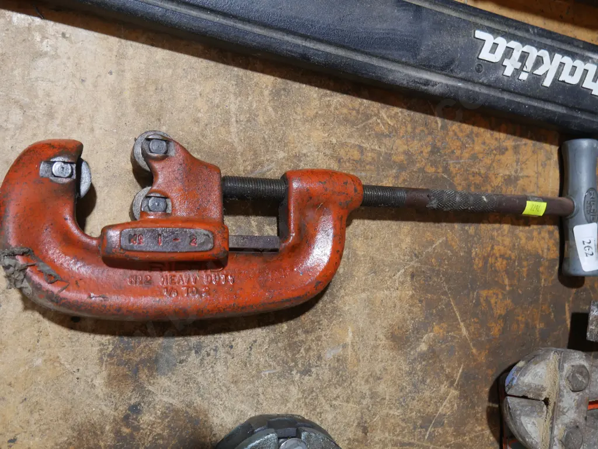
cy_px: 224
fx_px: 553
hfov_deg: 56.8
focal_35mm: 32
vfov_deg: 44.2
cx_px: 299
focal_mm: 16
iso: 320
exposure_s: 1/60
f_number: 3.6
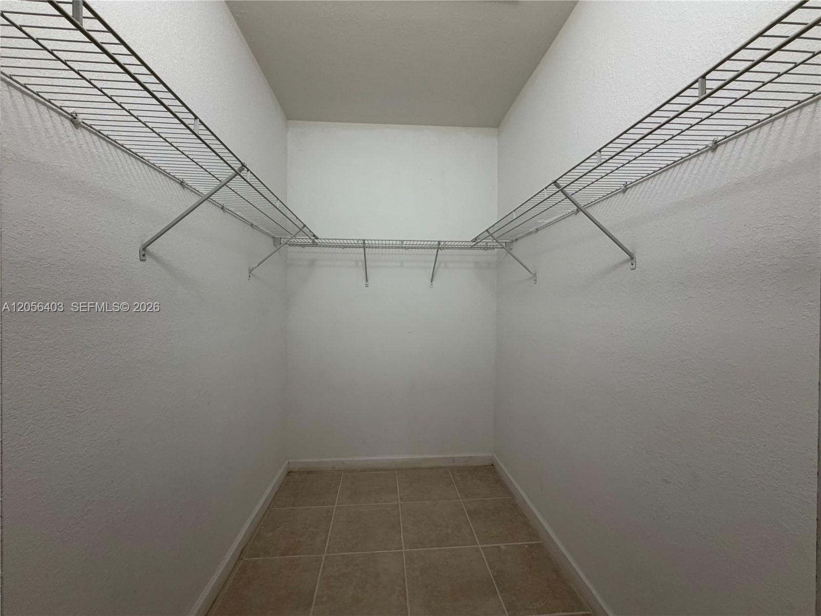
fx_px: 332
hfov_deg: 102.1
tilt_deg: -1.0
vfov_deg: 85.7
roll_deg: +0.1
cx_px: 410
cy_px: 308
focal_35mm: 14
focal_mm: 2.22
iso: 160
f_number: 2.2
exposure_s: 1/60
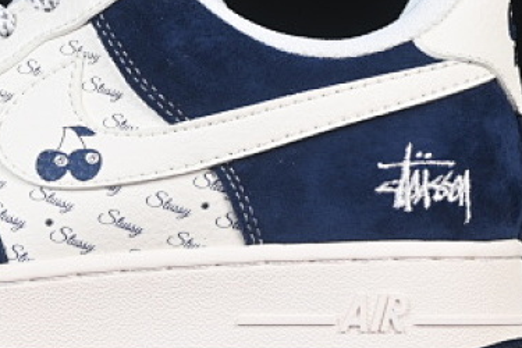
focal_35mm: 216
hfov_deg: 9.5
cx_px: 13
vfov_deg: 6.4
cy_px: 86
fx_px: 3132
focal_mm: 50
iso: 160
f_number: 7.1
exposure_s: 1/80
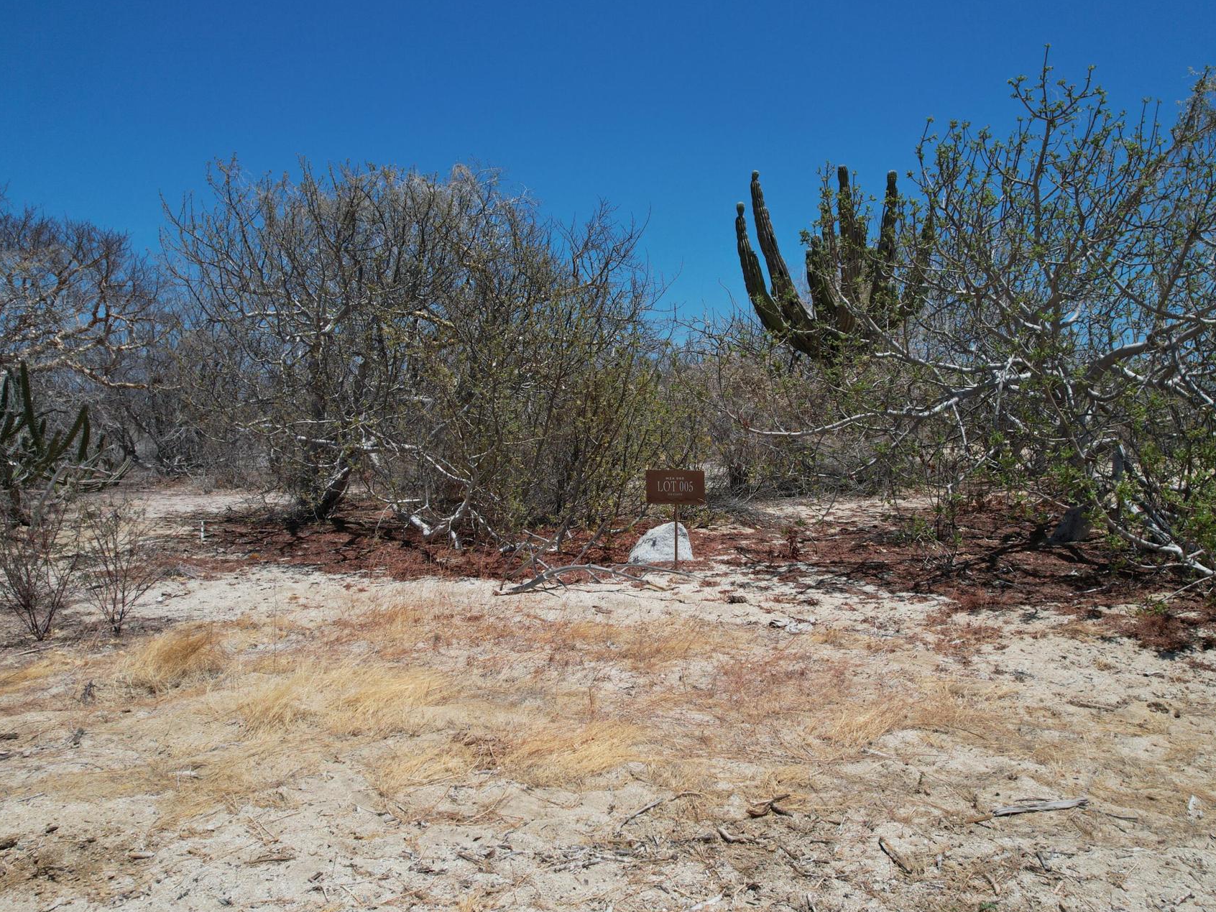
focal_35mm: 24
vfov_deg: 56.8
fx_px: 843
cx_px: 663
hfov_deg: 71.4
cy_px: 457
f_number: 2.8
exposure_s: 1/3200
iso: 120
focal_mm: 8.38
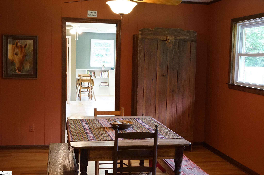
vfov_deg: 26.9
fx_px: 366
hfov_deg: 39.6
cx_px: 132
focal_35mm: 50
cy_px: 88
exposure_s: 1/10
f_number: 13
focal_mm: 50
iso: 4000
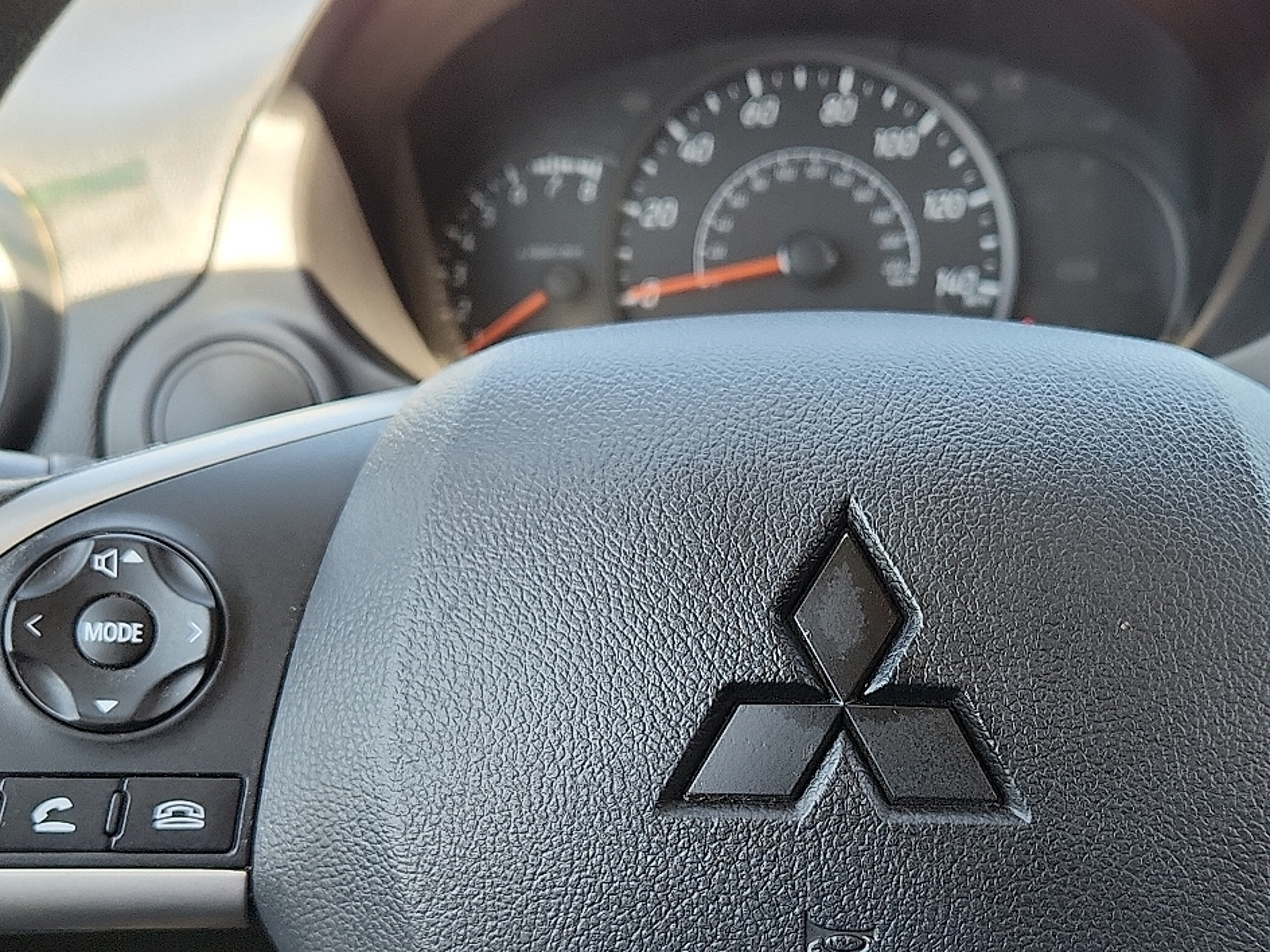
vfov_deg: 36.4
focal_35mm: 39
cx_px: 813
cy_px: 644
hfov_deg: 47.3
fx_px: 1431
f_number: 1.8
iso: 50
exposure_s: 1/59.2
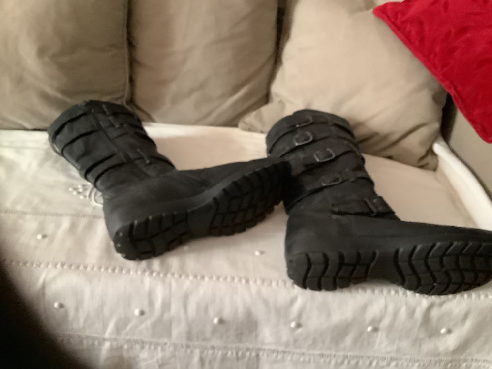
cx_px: 246
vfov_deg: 45.4
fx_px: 441
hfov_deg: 58.4
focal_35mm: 31
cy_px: 184
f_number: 2.4
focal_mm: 3.3
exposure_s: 1/33
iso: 400
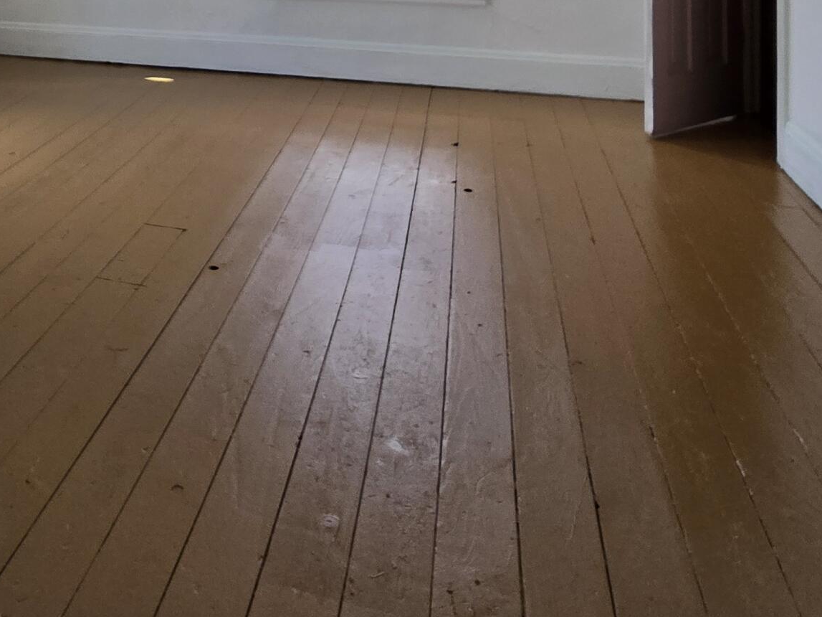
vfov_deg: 33.4
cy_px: -136
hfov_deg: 50.3
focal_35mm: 34
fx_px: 807
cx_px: 150
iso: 50
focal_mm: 2.2
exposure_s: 1/60
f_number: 2.2
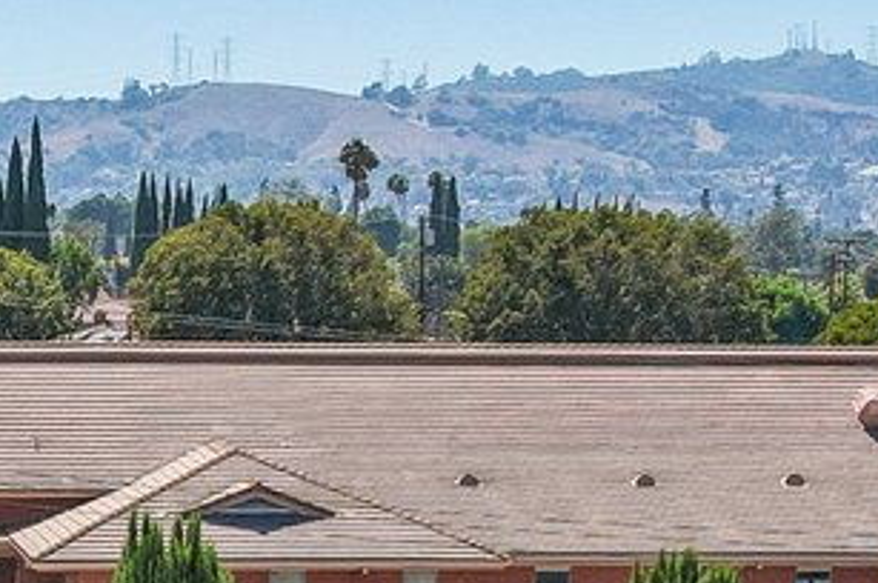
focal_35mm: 147
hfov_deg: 13.8
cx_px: -3
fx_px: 3581
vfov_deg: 9.1
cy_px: 827
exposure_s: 1/2500
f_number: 2.8
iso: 120
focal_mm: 8.4
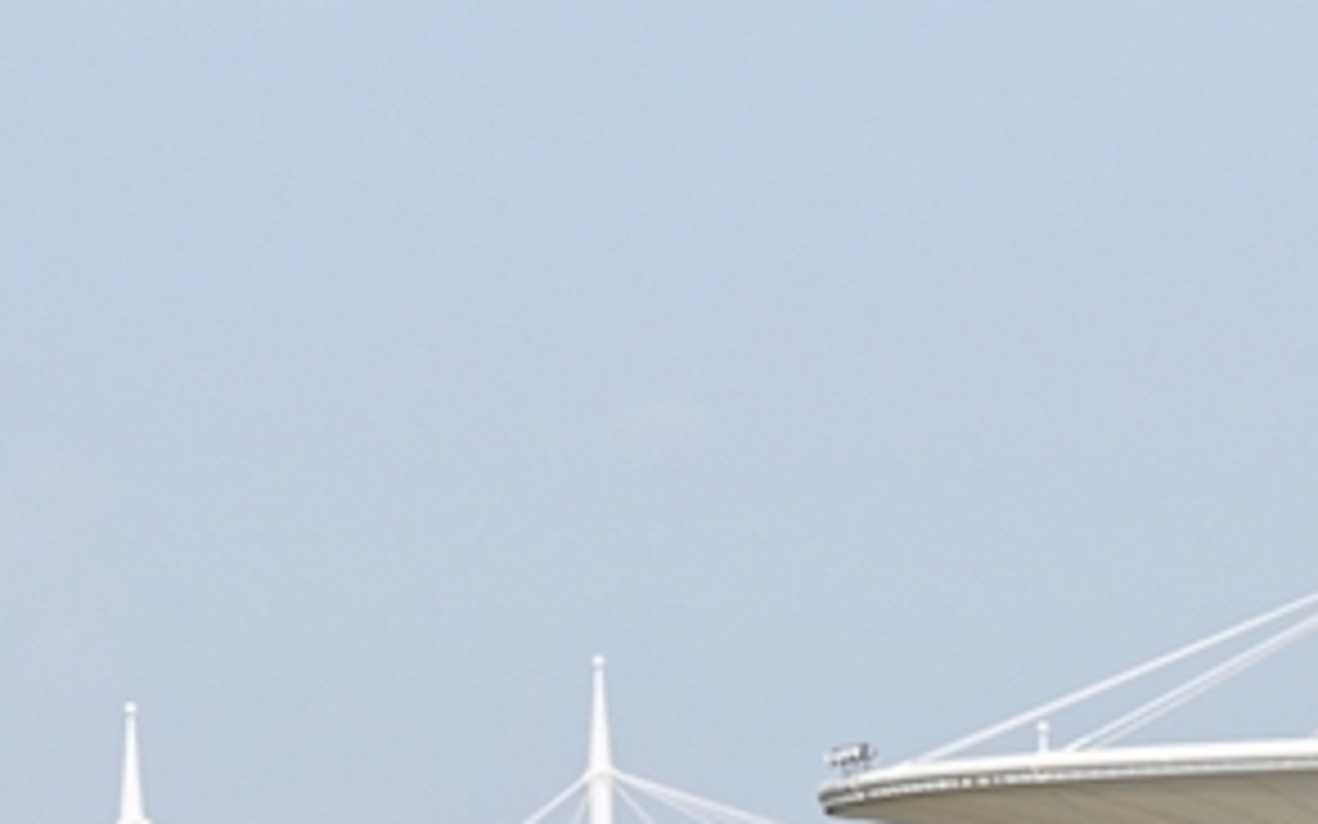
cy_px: 1103
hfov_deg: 9.0
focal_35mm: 231
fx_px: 8296
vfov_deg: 5.6
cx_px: -22
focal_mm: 83
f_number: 4
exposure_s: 1/3200
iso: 200
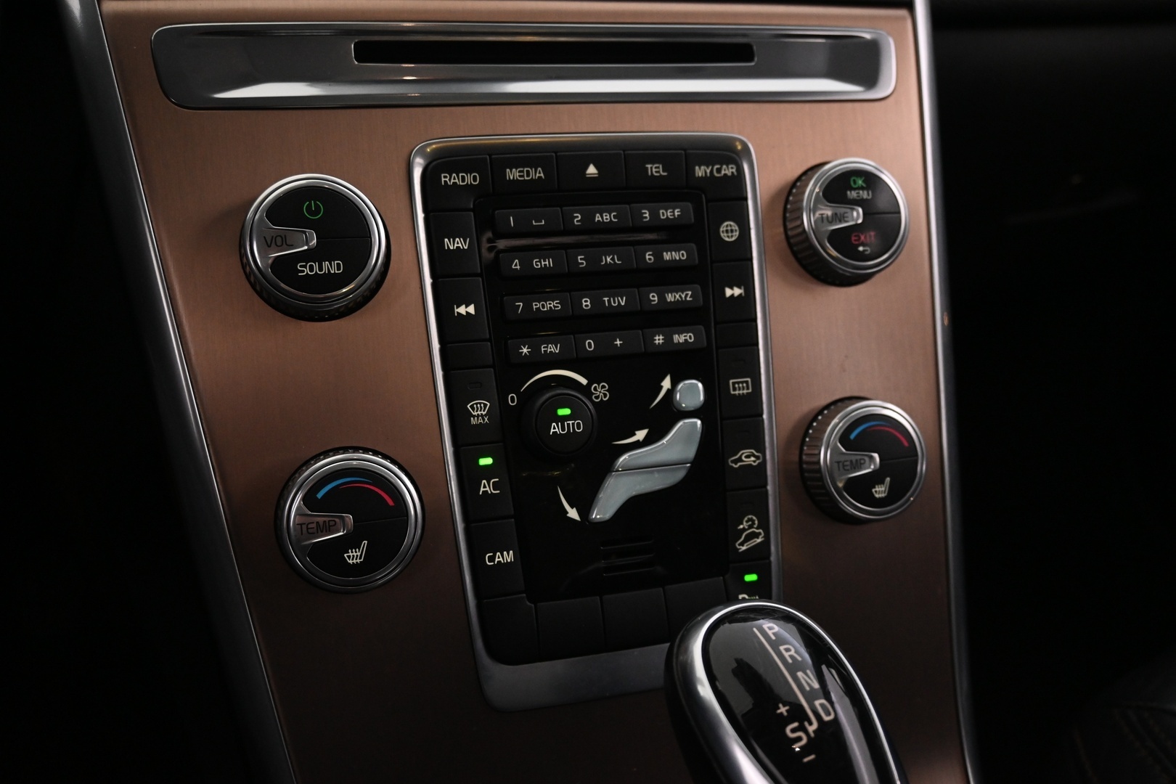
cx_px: 588
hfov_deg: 59.5
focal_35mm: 32
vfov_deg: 41.7
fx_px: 1029
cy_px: 392
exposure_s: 1/30
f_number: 4
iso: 2200
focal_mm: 21
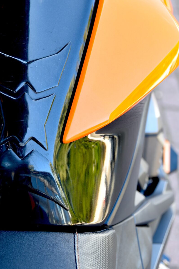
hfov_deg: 15.0
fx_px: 679
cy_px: 113
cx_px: 51
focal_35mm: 91
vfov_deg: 22.4
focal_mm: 42
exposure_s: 1/40
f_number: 2.8
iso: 100
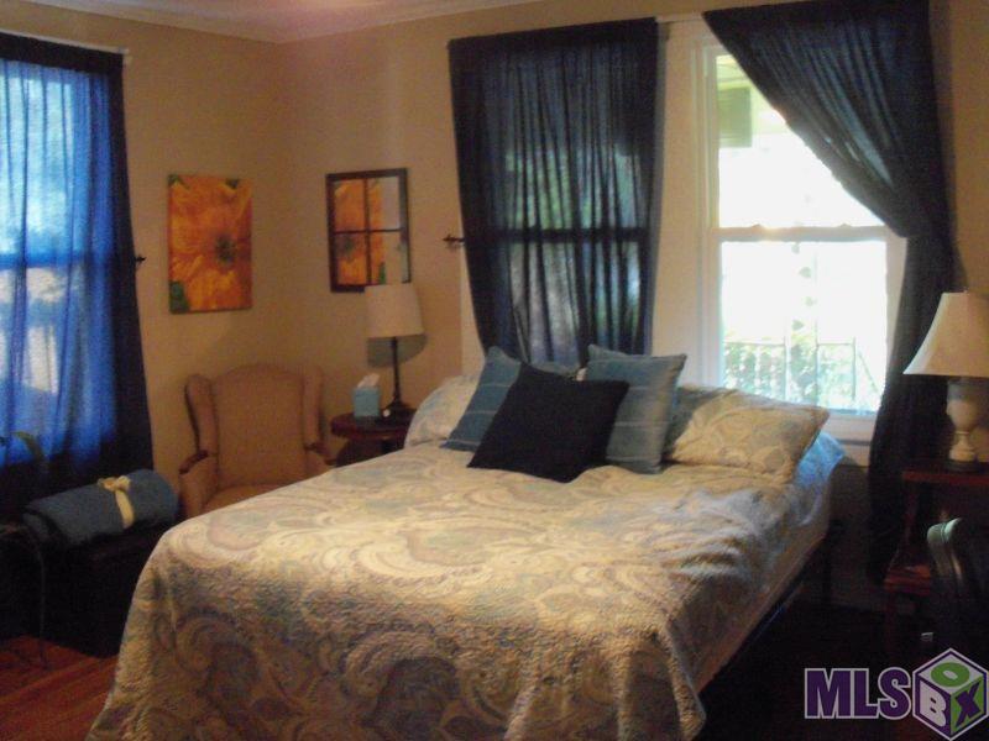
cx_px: 494
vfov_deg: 40.7
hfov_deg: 52.6
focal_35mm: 35
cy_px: 370
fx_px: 1000
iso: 400
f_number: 3
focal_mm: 6.3
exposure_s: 1/15
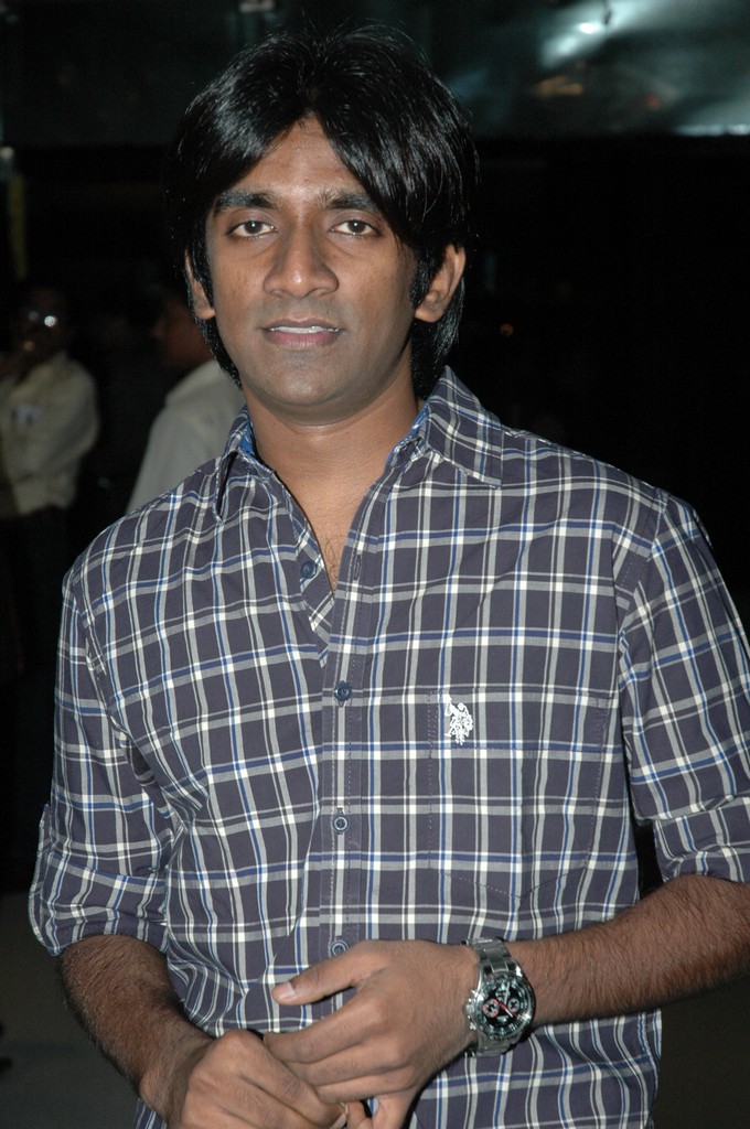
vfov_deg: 24.2
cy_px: 564
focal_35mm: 84
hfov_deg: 16.2
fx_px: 2632
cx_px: 375
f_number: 5.6
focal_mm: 56
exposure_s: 1/125
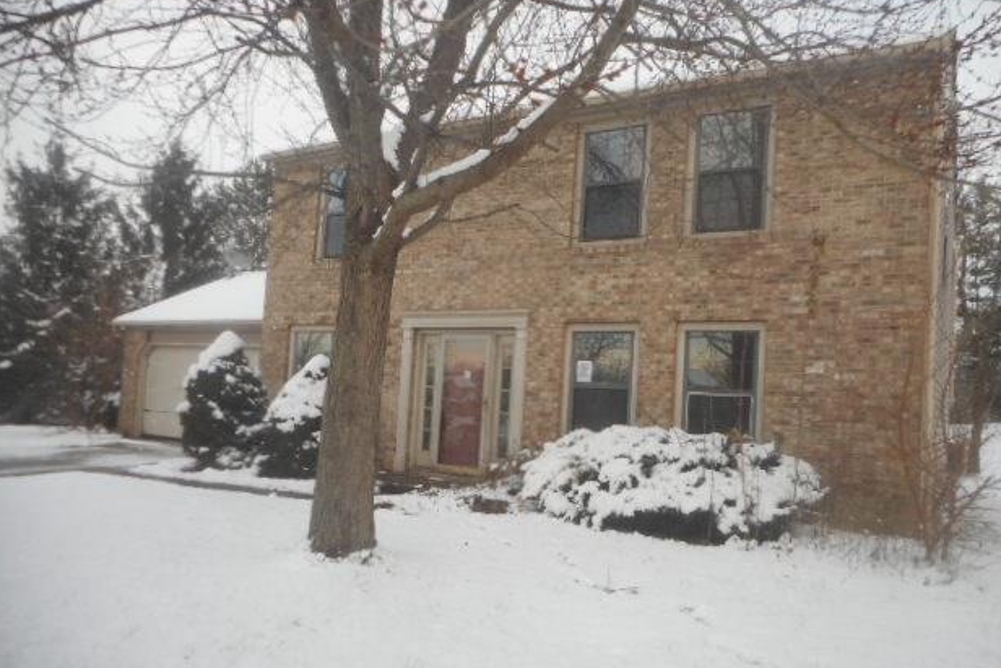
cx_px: 509
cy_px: 369
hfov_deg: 67.4
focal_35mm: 27
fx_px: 751
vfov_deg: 47.9
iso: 80
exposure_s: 1/100
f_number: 3.7
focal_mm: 4.5
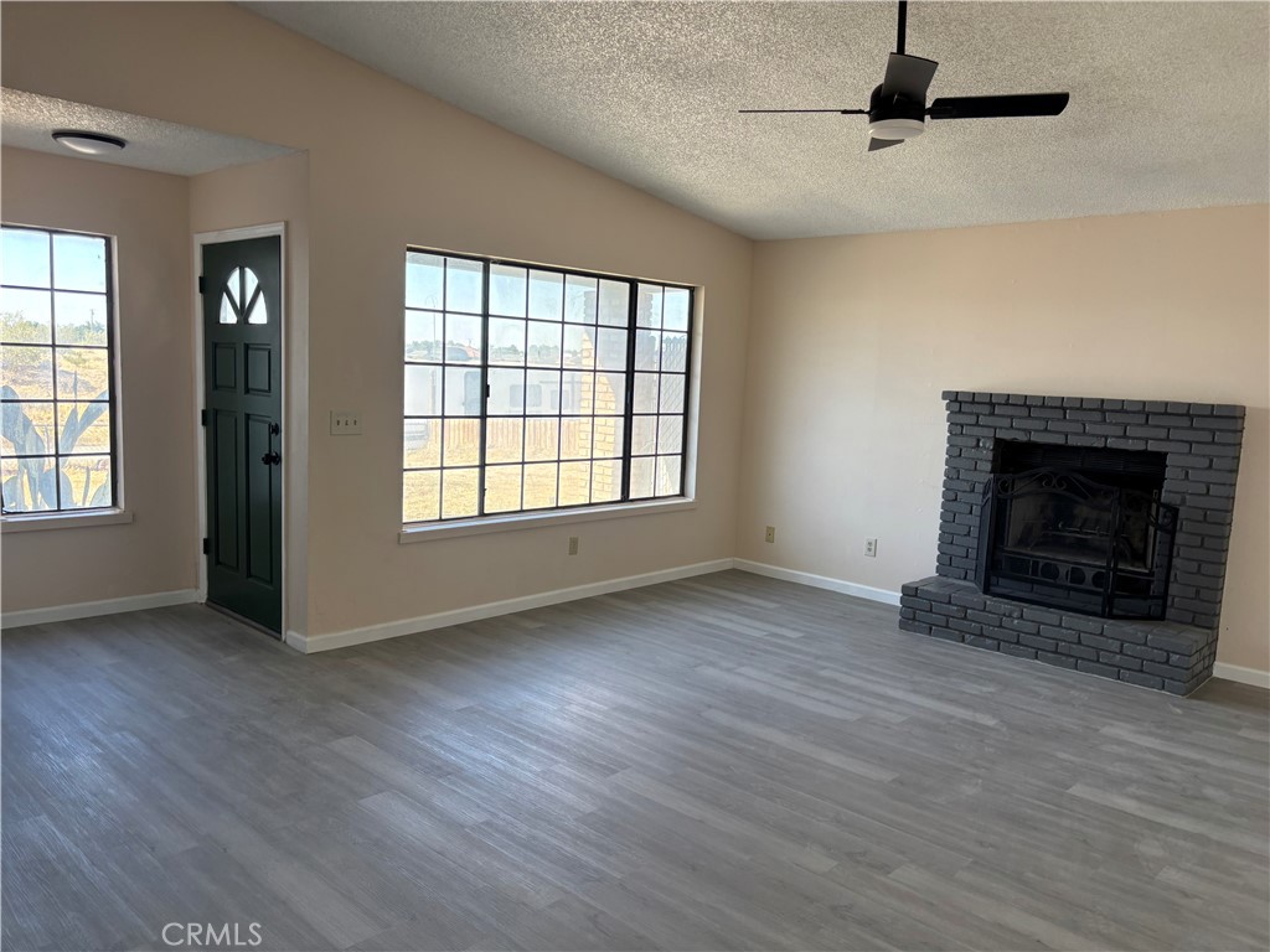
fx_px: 954
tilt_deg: -6.7
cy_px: 476
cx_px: 635
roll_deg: -2.6
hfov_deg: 67.3
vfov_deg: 53.1
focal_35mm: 26
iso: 64
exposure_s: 1/162
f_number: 1.6
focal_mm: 5.96
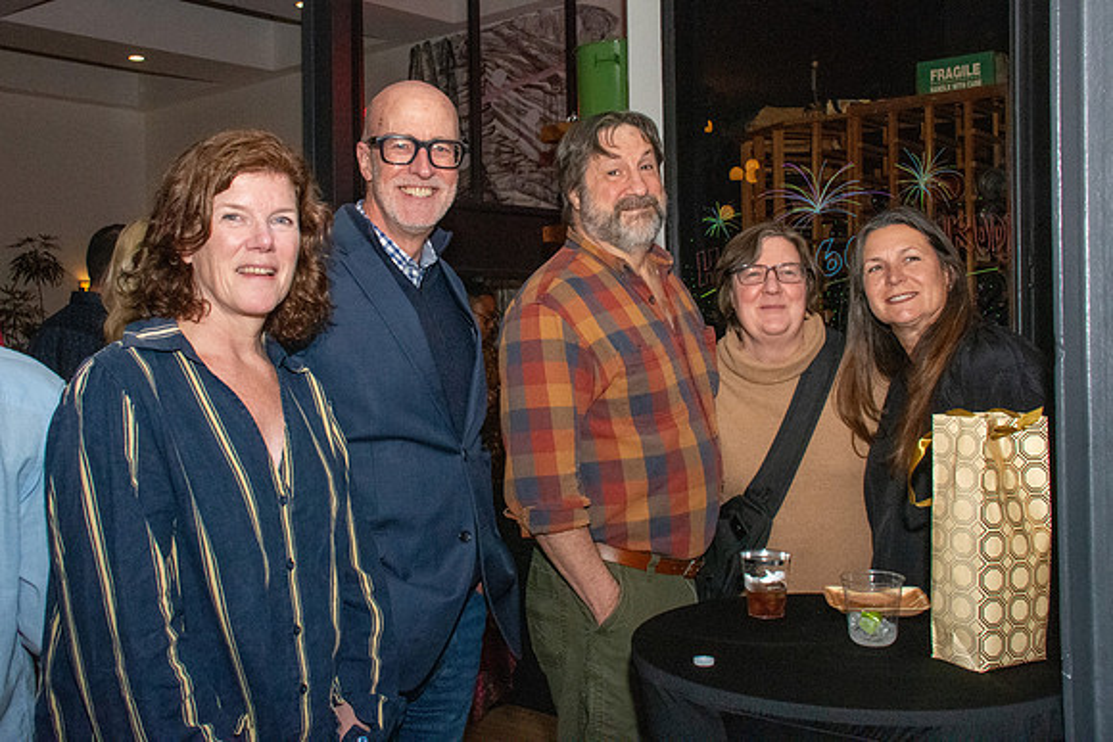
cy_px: 340
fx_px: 1206
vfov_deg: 34.2
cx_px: 510
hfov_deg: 49.5
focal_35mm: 39
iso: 5000
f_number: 14
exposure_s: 1/250
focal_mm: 24
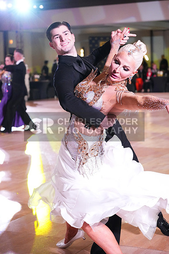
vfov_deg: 26.0
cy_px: 127
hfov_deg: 17.5
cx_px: 84
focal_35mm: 78
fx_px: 549
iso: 8000
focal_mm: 78
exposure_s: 1/400
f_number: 4.5
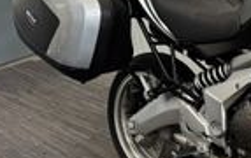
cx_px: 328
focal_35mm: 71
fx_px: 487
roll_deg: +2.4
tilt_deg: -24.7
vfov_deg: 18.4
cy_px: 83
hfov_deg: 25.0
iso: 200
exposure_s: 1/50
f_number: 1.78
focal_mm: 6.76
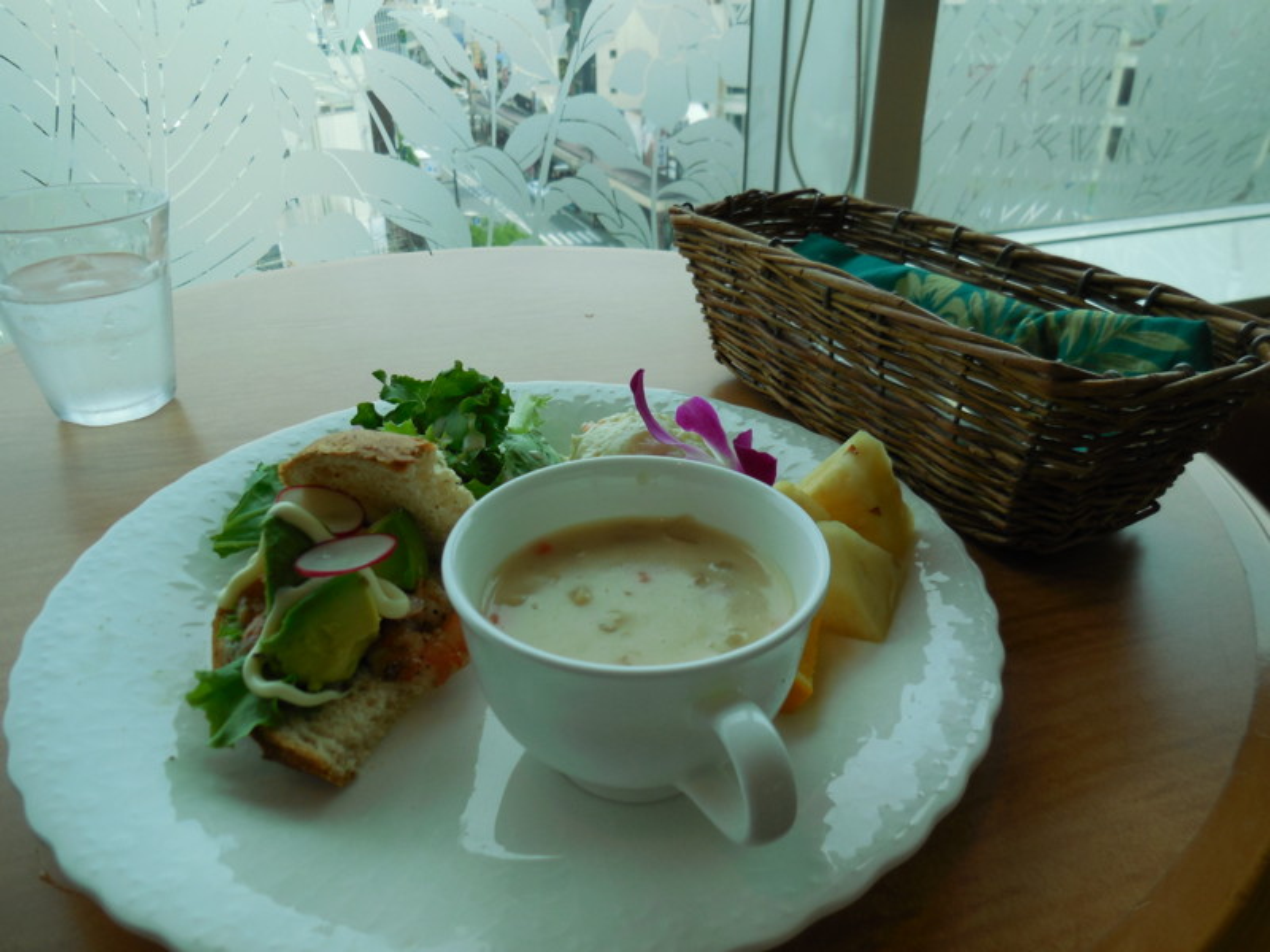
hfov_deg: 69.4
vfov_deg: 54.9
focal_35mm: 25
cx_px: 635
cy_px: 476
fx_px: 917
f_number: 3.1
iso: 125
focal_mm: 4.5
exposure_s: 1/640
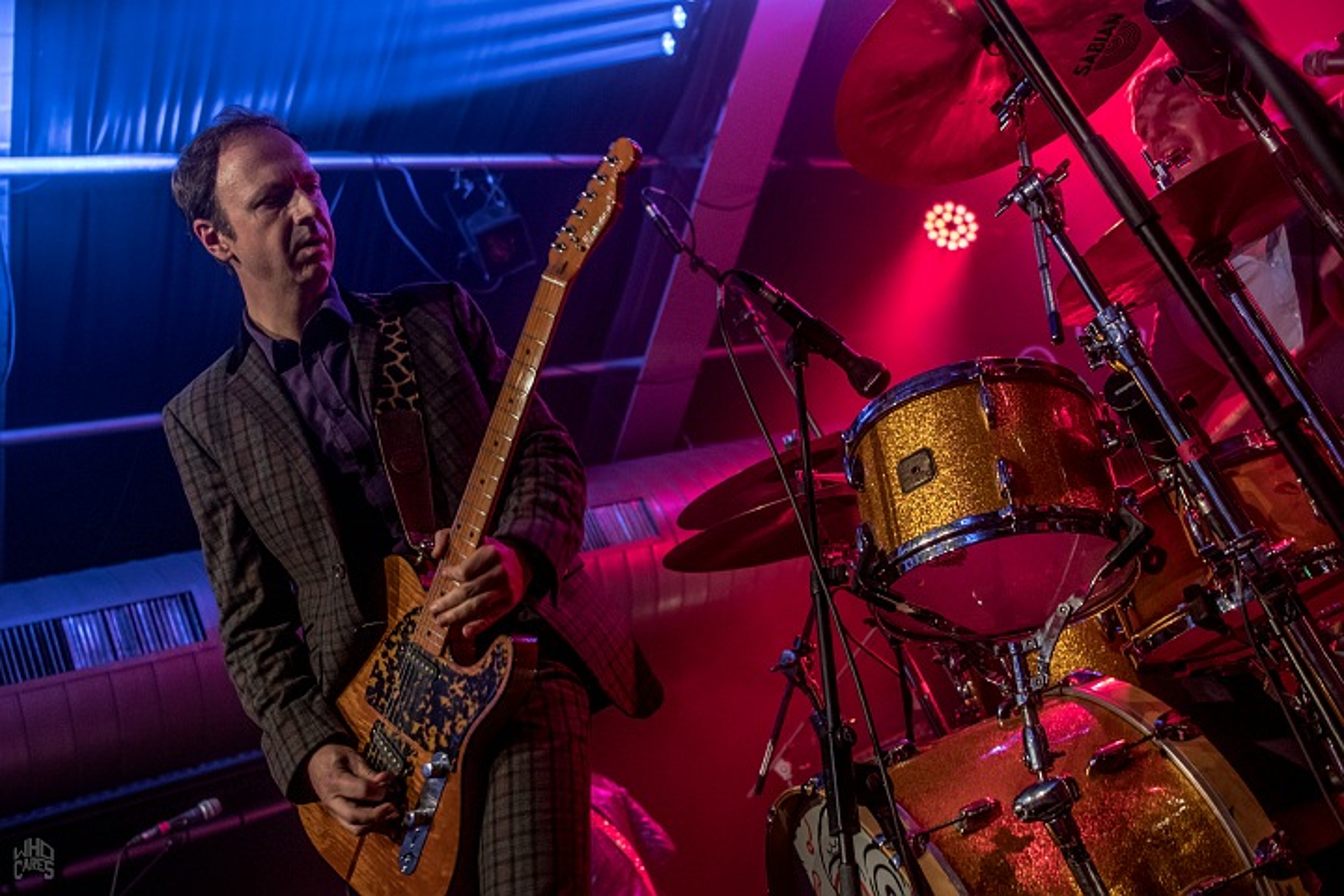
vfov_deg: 36.9
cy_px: 448
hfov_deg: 53.1
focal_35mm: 36
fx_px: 1344
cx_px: 672
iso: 640
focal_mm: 24
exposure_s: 1/125
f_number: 2.8
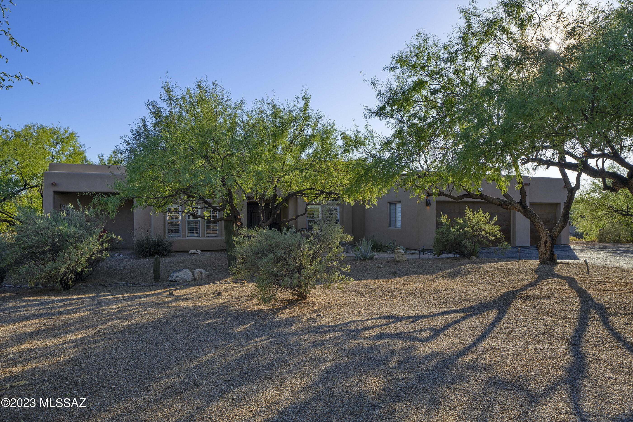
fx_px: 422
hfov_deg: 73.8
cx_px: 316
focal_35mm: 24
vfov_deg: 53.1
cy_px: 211
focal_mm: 24
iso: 100
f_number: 9
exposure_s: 1/160
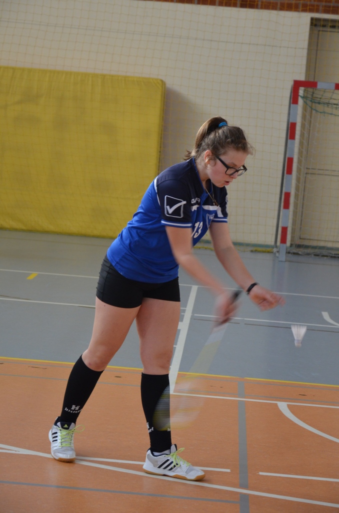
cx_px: 170
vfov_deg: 18.2
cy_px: 256
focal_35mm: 112
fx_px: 1597
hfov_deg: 12.1
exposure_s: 1/100
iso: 1600
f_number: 5.3
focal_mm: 75
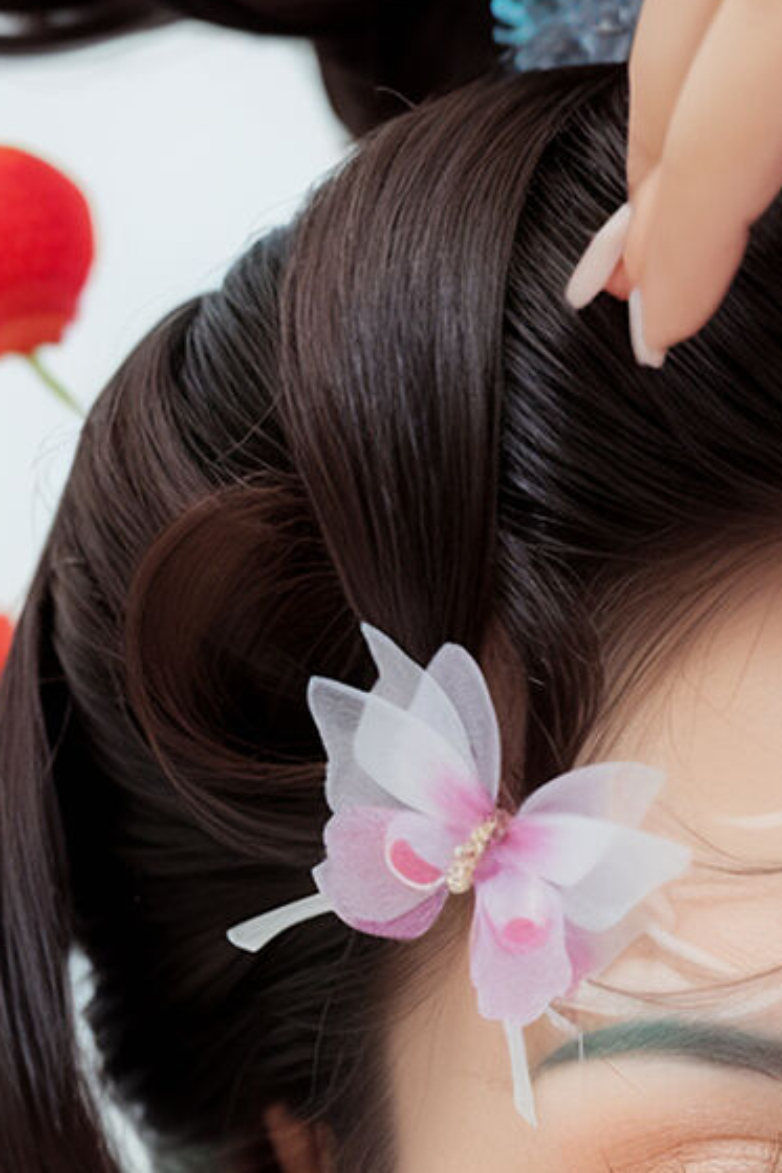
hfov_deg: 8.5
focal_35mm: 161
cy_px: 1222
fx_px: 5242
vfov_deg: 12.6
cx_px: 830
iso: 100
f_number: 3.5
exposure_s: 1/125
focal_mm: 50
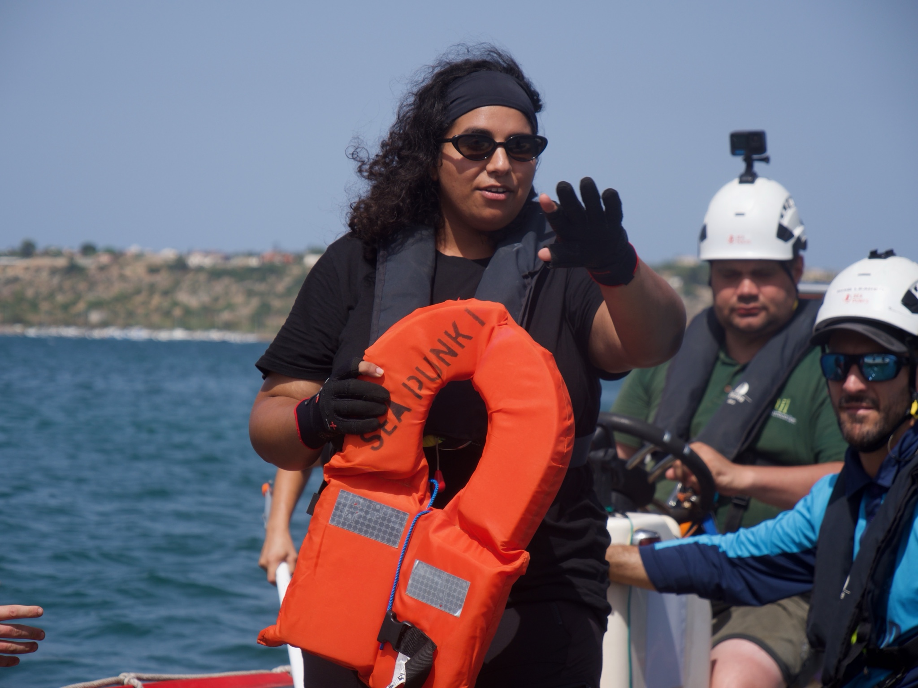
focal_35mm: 120
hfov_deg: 16.4
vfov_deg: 12.3
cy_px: 344
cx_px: 459
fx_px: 3182
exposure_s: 1/1000
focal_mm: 60
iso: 100
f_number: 4
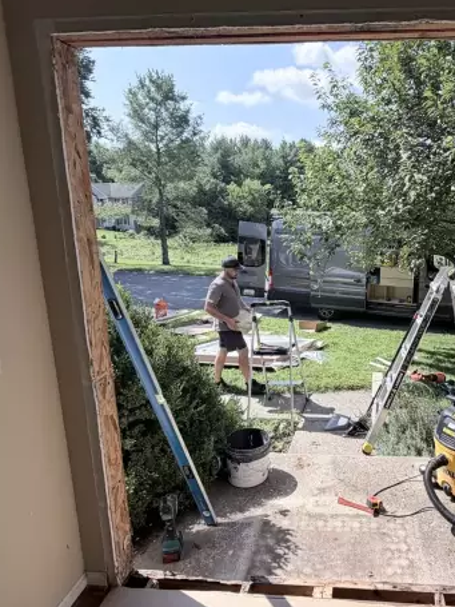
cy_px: 294
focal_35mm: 23
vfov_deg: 73.9
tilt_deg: -11.8
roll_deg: +0.5
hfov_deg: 56.1
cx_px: 339
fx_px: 403
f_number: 2.2
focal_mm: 2.22
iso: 32
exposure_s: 1/770
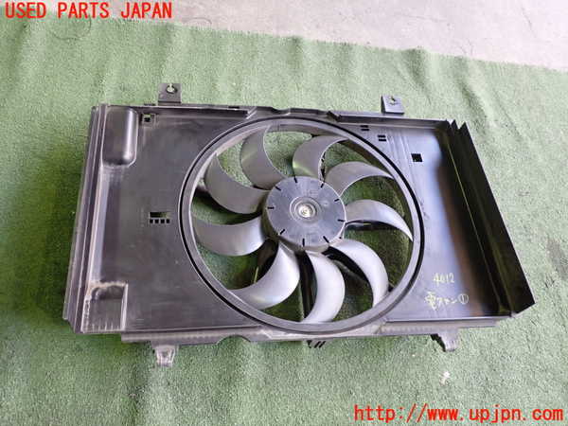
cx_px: 284
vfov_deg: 46.8
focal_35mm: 30
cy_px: 213
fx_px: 492
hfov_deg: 60.0
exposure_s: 1/30
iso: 250
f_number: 2.3
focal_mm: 5.4
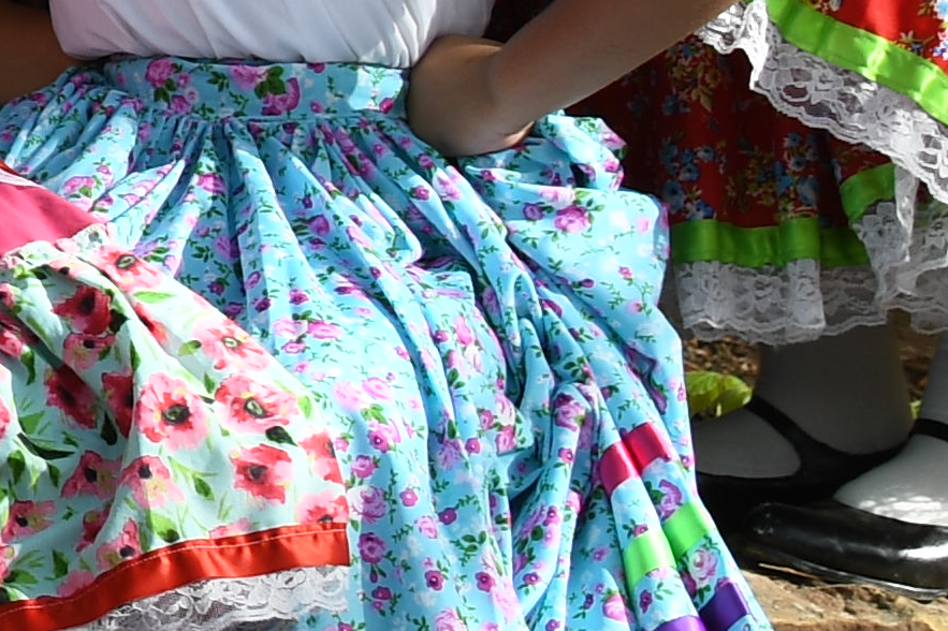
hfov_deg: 5.9
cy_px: -691
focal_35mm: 328
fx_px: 8634
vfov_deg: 4.1
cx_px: -1592
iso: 100
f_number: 7.1
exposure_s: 1/200
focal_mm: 35
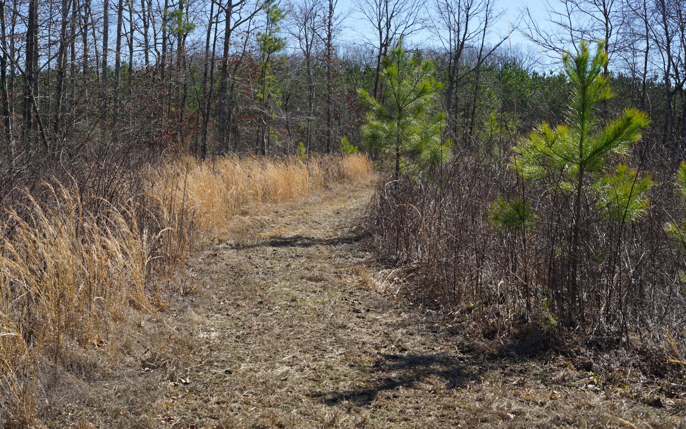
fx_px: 953
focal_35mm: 51
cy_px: 214
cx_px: 343
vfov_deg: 25.3
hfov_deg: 39.6
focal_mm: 50
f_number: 7.1
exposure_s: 1/200
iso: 100
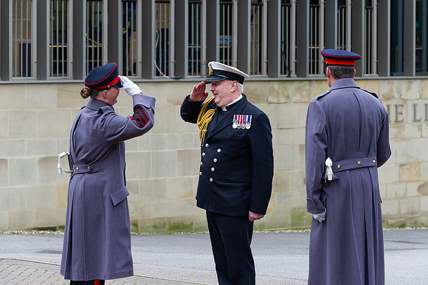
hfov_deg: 14.3
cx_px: 223
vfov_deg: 9.5
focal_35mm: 144
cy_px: 136
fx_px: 1709
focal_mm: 135
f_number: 6.3
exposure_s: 1/250
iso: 560
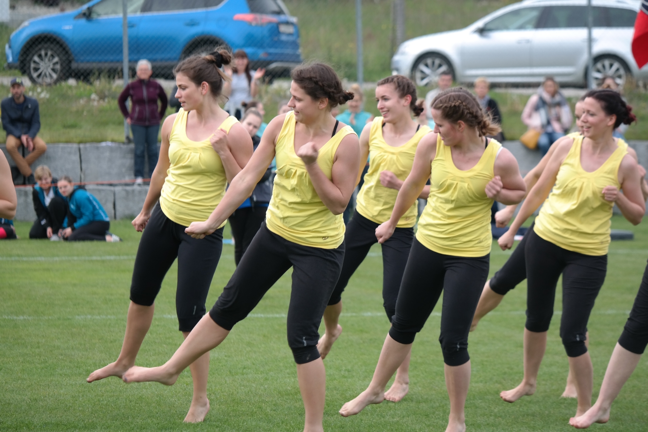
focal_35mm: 223
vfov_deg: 6.2
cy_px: 216
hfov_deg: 9.2
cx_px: 324
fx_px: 4013
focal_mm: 145
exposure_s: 1/250
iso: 200
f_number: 5.6
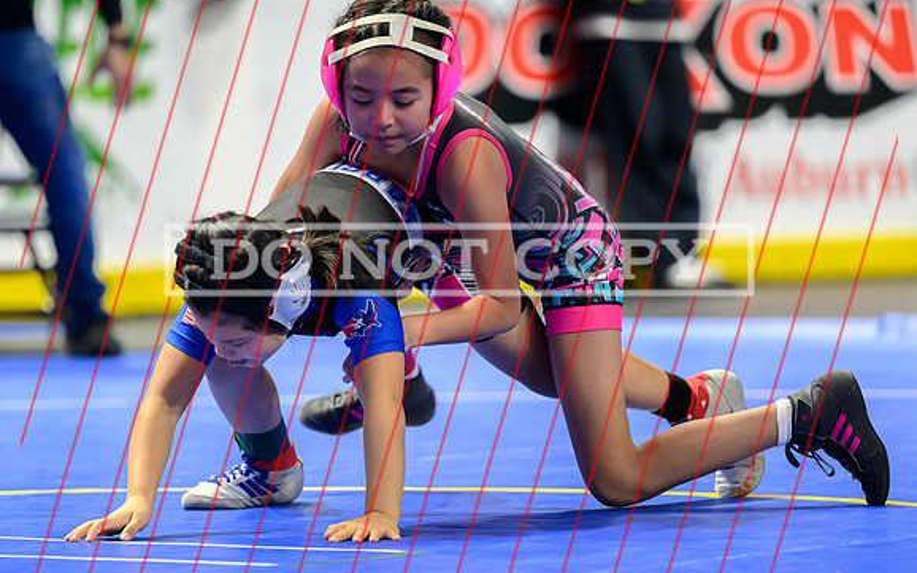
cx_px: 412
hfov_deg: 7.4
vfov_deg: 4.6
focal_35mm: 283
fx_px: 7071
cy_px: 266
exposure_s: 1/800
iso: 4000
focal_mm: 195
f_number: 2.8
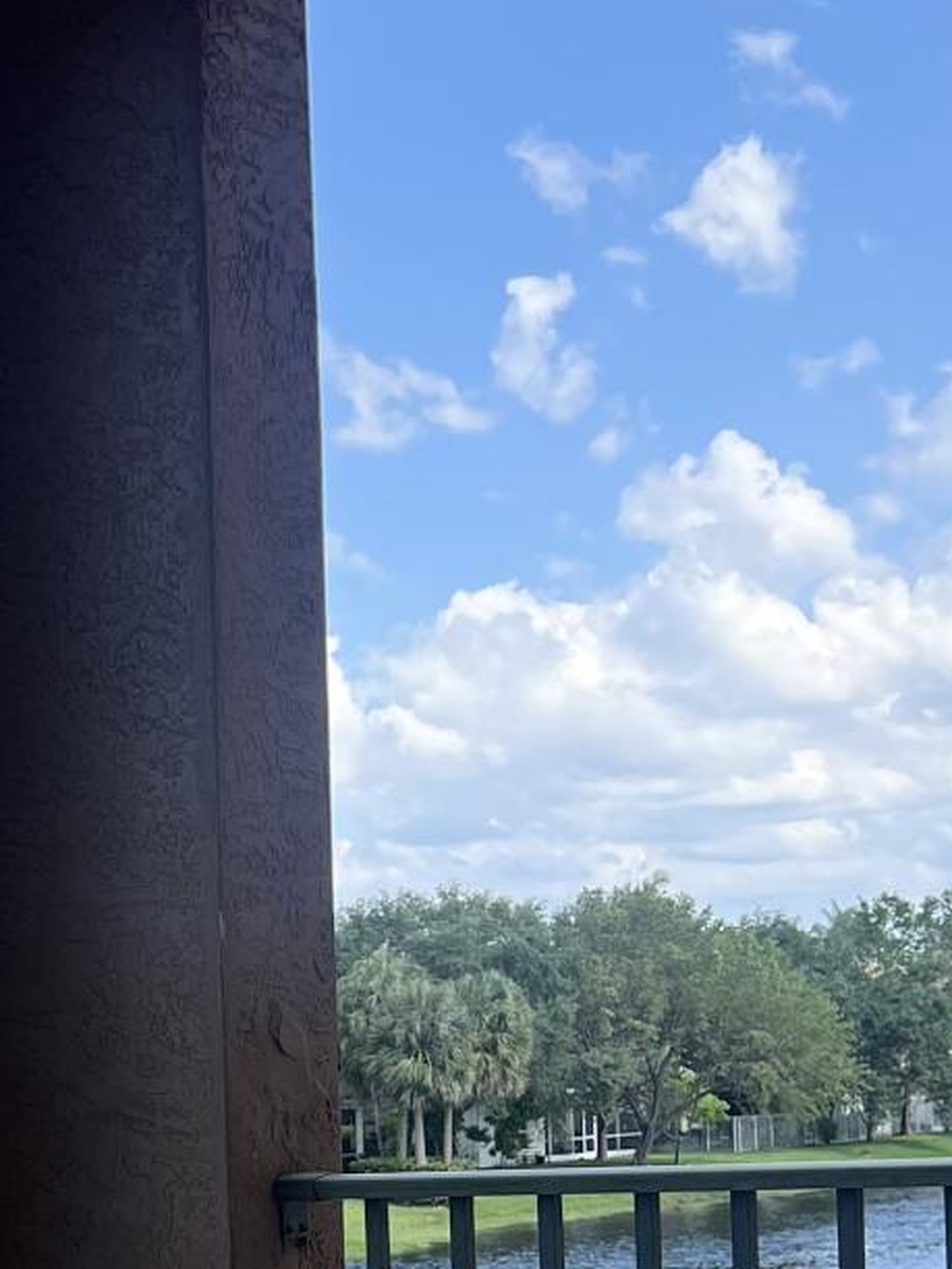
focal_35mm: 85
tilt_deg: -3.2
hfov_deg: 16.0
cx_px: -452
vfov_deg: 22.0
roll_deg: +3.1
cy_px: 1313
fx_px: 3117
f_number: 1.5
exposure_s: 1/1531
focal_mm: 5.7
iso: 50
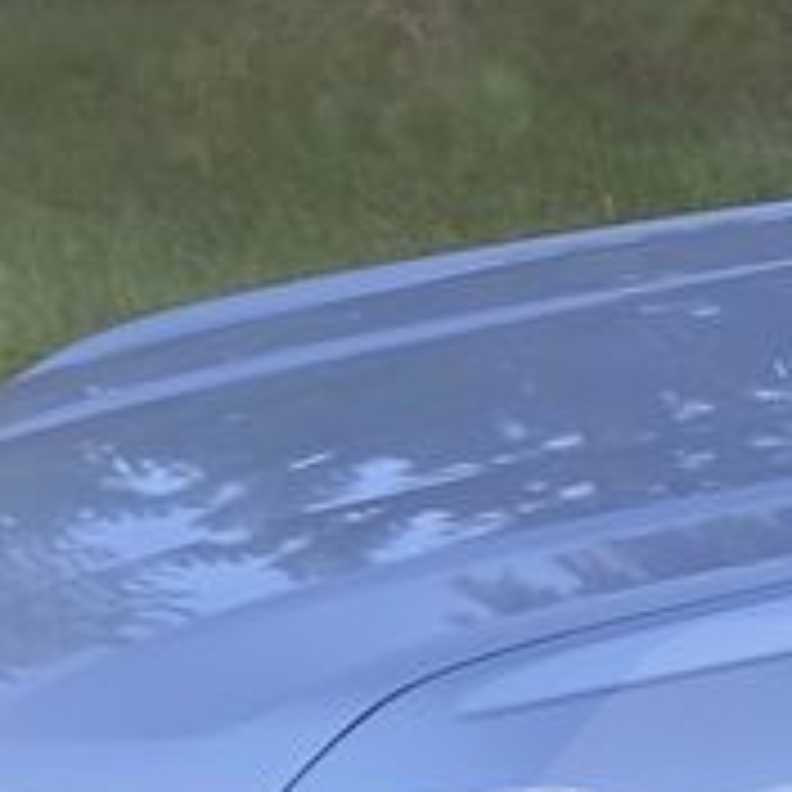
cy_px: 909
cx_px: 2160
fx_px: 4789
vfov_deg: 9.3
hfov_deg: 8.3
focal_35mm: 185
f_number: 1.7
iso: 80
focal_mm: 5.35
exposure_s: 1/756
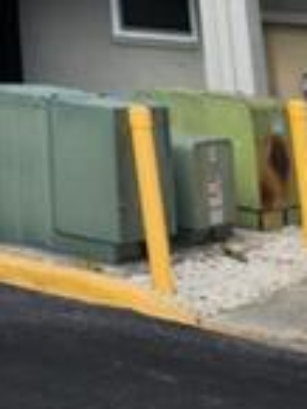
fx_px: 1441
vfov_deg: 12.5
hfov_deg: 10.4
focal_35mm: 122
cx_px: -453
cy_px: -587
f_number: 1.8
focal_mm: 6.4
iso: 12
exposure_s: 1/670
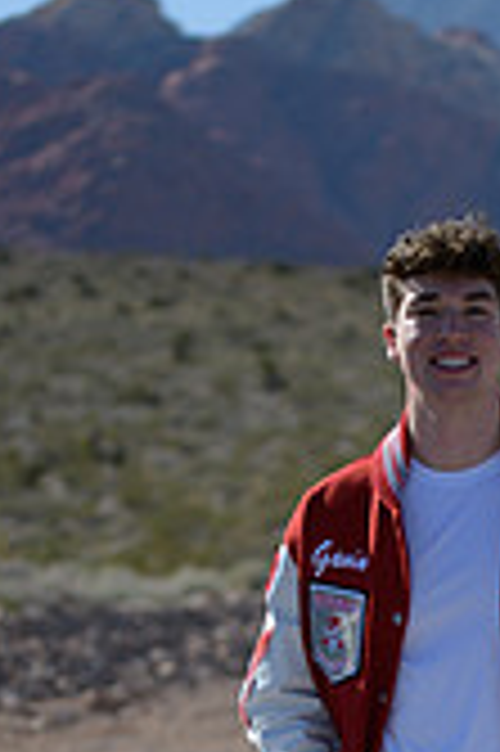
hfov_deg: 7.2
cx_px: 396
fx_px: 3945
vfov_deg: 10.8
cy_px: 775
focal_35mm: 189
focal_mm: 70
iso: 200
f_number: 2.8
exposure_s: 1/5000
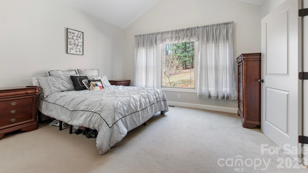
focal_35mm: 16
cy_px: 70
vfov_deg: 66.5
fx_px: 131
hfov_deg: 99.4
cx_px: 153
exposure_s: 1/1.25
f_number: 8
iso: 400
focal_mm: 10
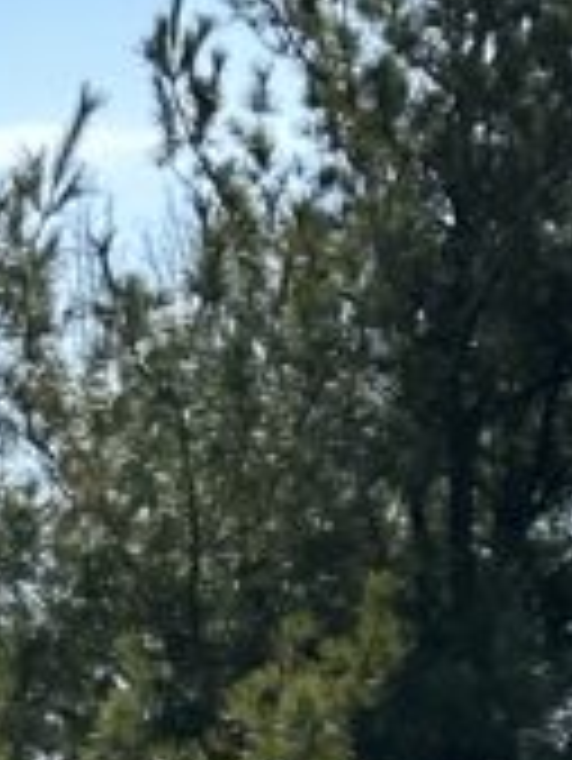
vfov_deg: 6.6
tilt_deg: -0.9
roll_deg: +1.7
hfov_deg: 5.0
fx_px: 6403
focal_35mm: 291
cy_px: 1619
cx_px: -712
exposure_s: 1/3876
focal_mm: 6.86
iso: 64
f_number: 1.78
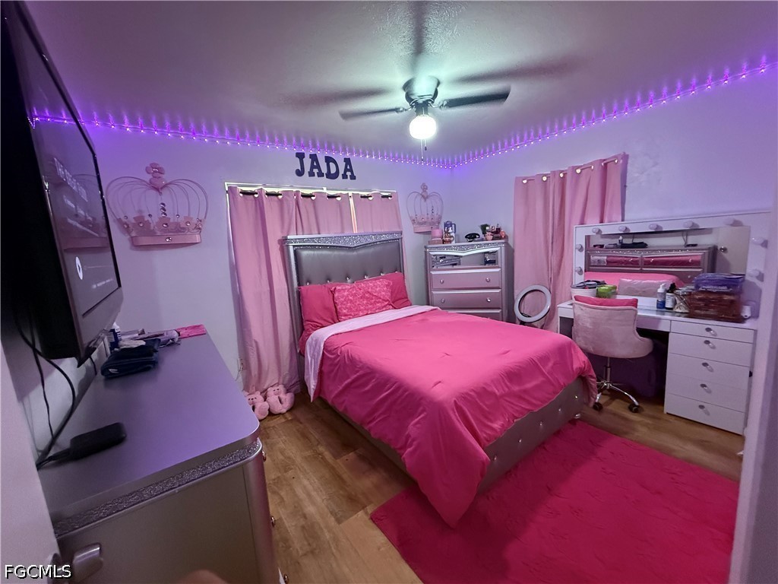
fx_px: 315
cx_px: 389
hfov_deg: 102.1
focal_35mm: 14
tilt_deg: -7.4
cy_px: 292
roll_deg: +3.8
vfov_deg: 85.7
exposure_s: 1/60
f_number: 2.2
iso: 800
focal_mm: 2.22
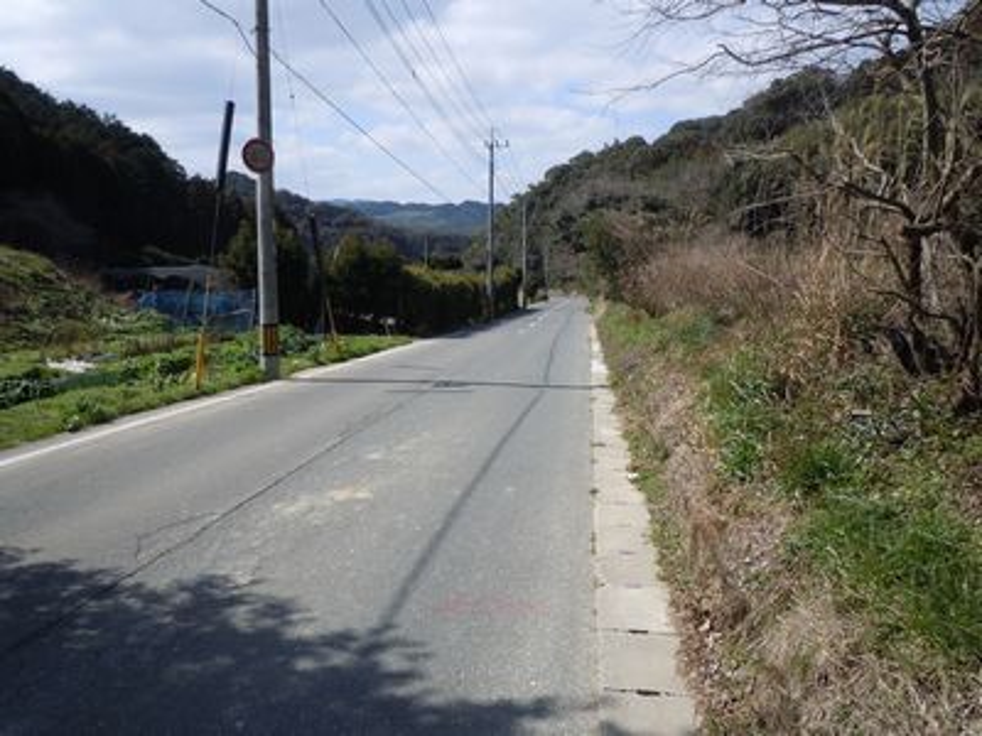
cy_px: 368
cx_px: 491
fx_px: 794
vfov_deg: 49.7
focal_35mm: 28
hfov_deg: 63.4
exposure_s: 1/800
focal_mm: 5
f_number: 3.7
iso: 100
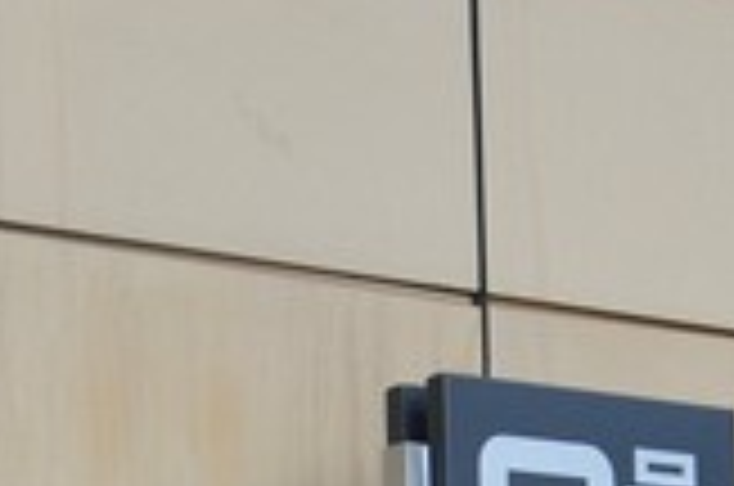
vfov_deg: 6.9
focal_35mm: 192
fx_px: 3907
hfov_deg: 10.7
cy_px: 1001
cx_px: 545
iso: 200
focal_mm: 26
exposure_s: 1/200
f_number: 7.1
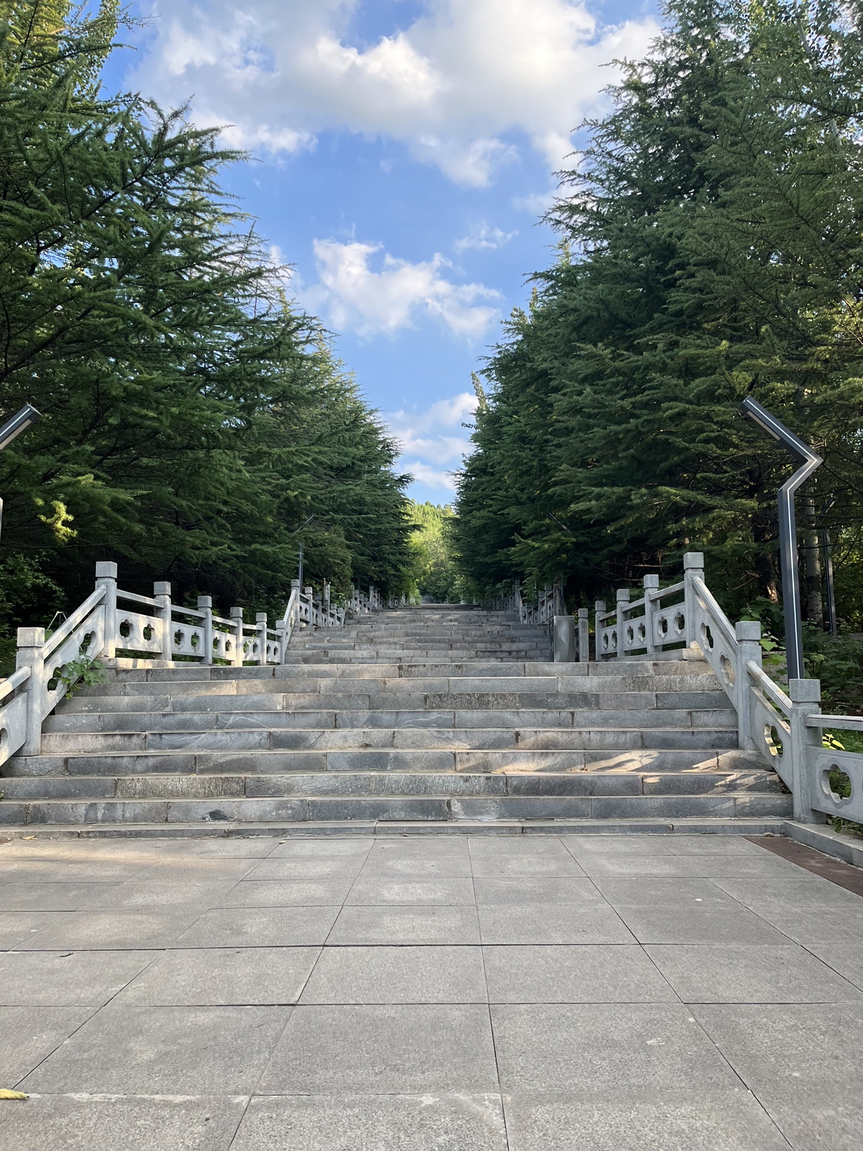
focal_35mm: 26
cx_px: 432
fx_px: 864
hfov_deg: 53.1
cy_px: 576
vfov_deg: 67.3
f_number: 1.6
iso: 50
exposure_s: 1/473
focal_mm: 5.1
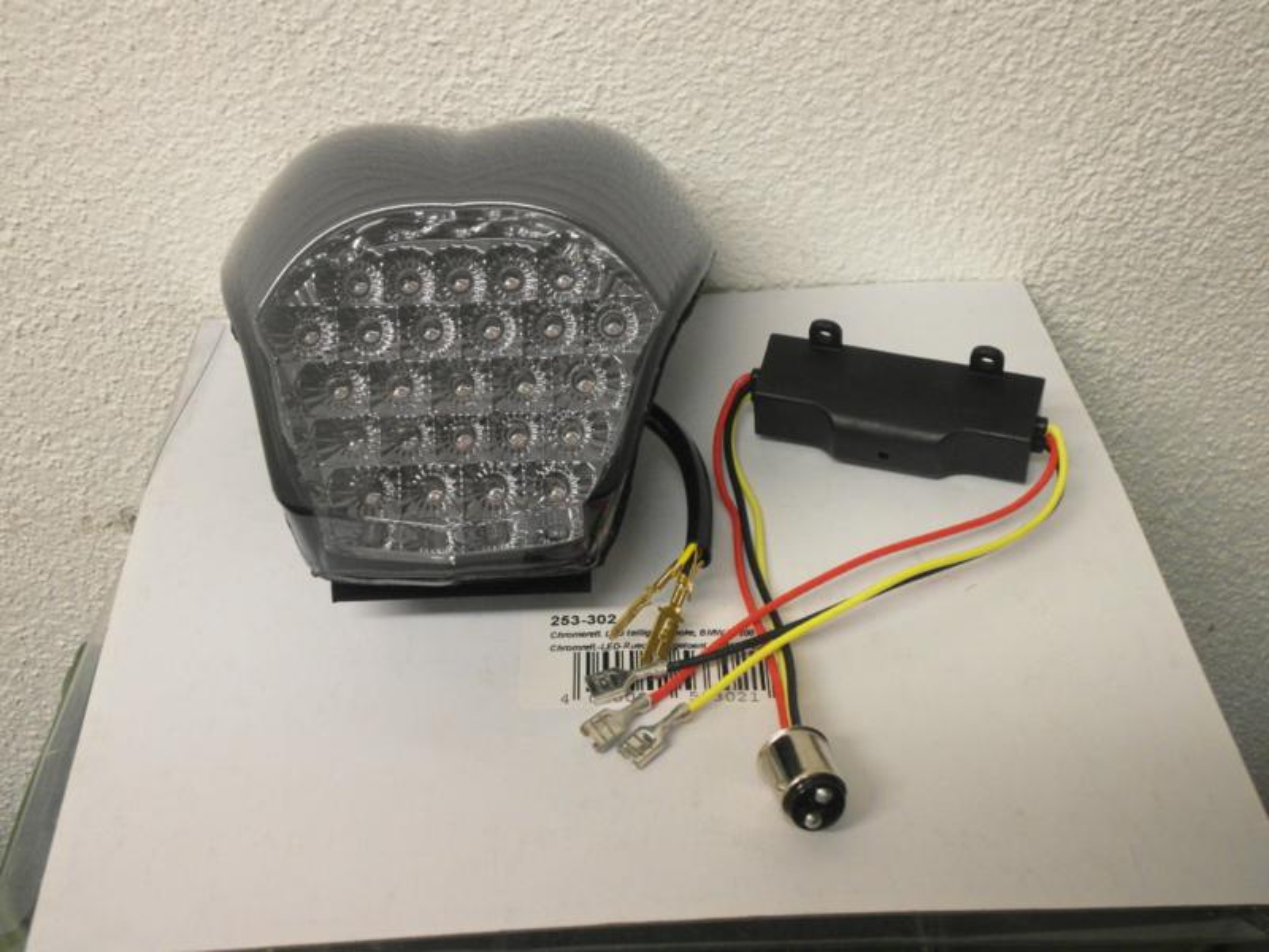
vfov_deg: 29.1
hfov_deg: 38.2
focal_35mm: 50
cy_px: 476
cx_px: 634
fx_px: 1833
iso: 480
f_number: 4.4
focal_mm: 9.1
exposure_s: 1/45
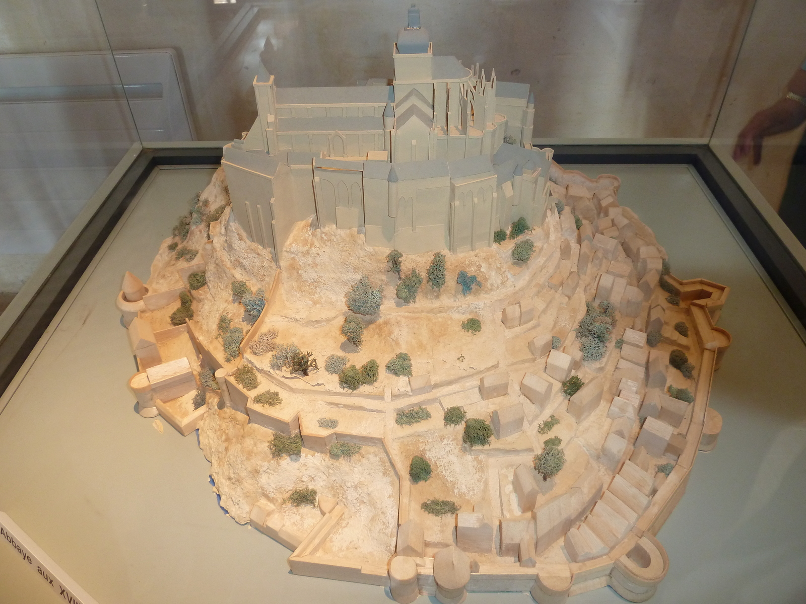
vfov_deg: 54.9
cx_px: 403
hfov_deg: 69.4
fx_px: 582
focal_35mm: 25
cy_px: 302
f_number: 3.3
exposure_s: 1/30
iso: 160
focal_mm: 4.1
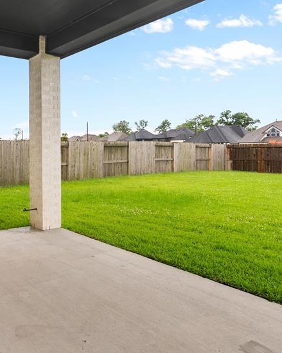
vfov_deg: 61.9
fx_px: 292
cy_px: 148
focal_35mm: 28
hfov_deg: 46.8
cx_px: 32
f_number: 8
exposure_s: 1/100
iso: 500
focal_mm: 16
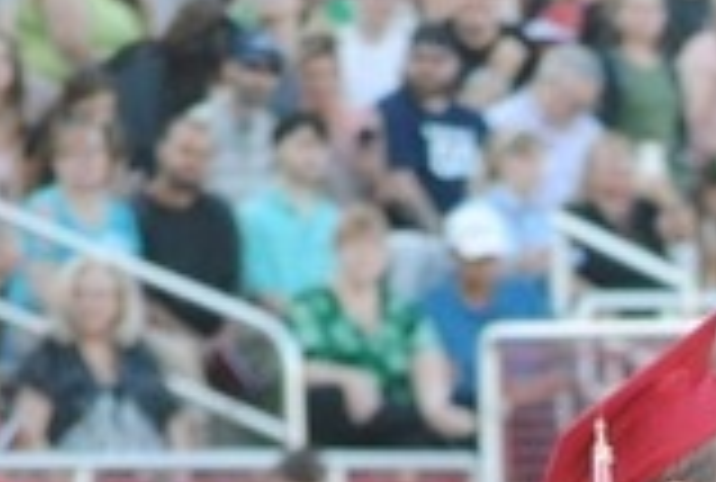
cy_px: 1110
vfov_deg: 1.4
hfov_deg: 2.0
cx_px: 1455
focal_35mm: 1017
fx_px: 20275
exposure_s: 1/125
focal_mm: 135
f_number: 5
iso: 360
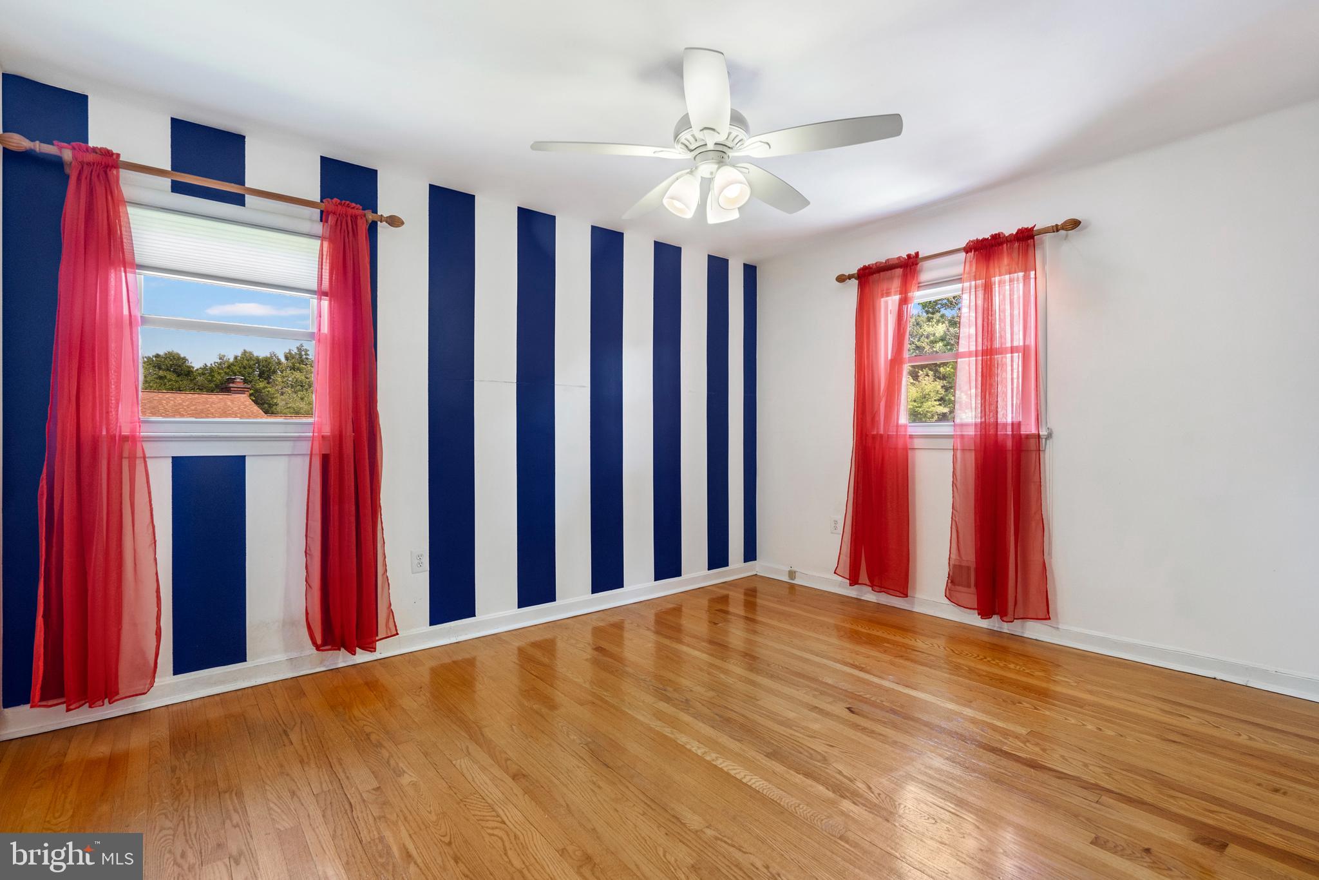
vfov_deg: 73.8
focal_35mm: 16
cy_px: 440
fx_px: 586
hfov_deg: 96.7
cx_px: 660
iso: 640
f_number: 8
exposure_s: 1/200
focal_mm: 16
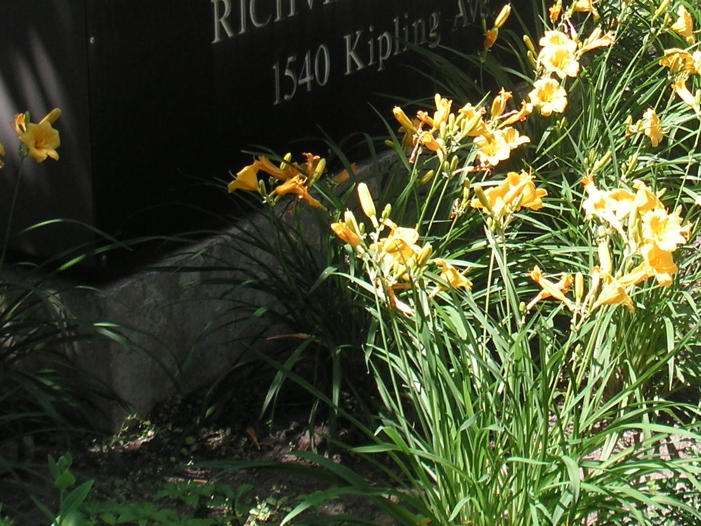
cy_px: 50
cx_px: 596
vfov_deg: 16.6
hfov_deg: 21.9
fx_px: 1782
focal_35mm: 88
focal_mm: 6.3
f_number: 3.3
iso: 50
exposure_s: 1/180
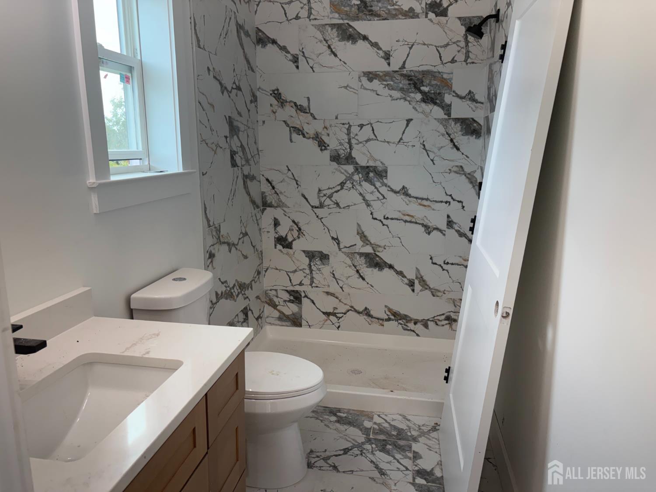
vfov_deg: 53.1
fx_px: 493
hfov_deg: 67.3
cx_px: 328
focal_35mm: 26
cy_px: 246
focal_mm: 5.96
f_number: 1.6
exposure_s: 1/203
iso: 80
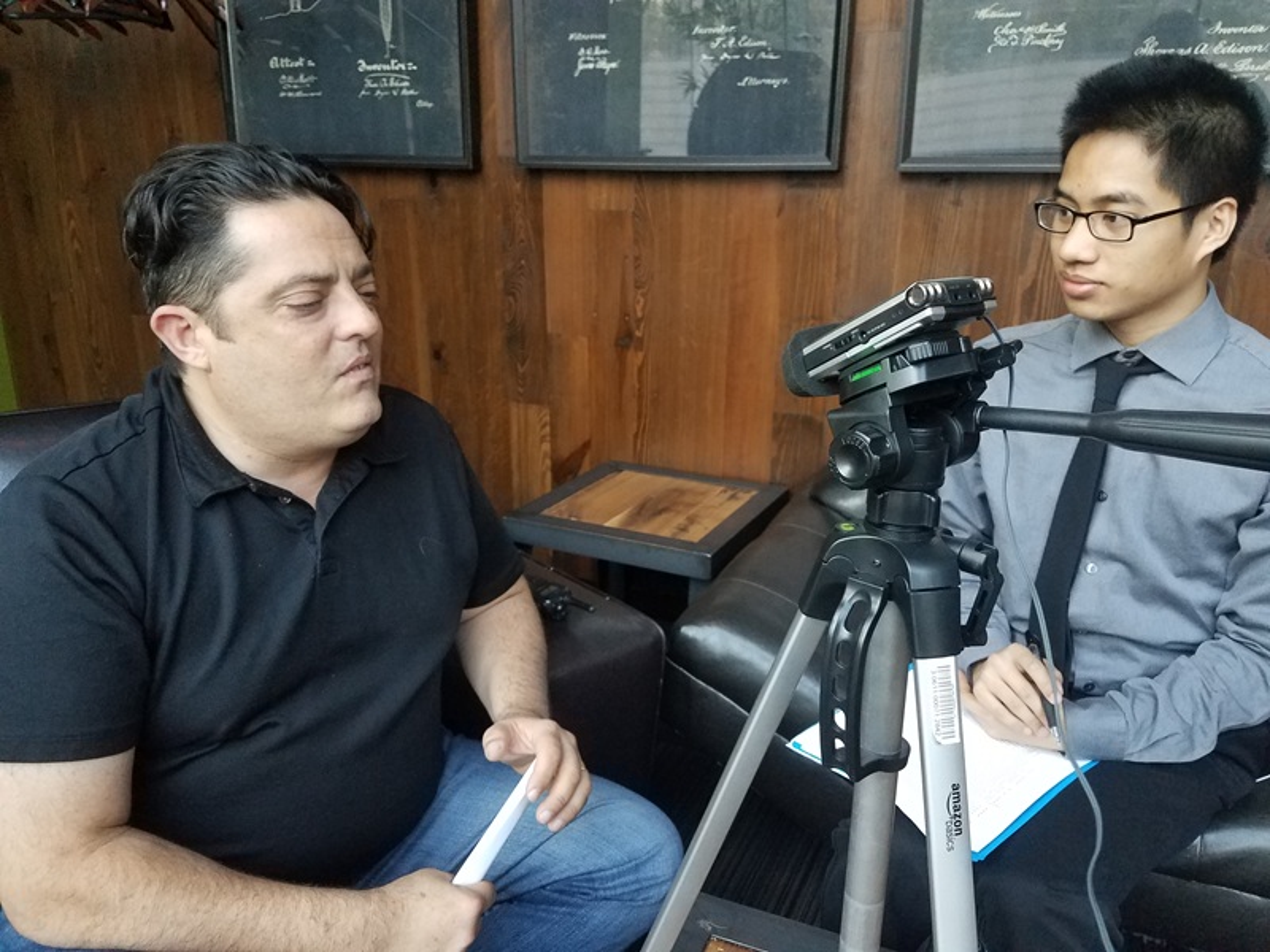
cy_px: 476
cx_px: 635
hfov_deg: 67.3
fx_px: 954
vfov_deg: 53.1
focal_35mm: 26
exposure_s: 1/60
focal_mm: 4.2
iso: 200
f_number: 1.7
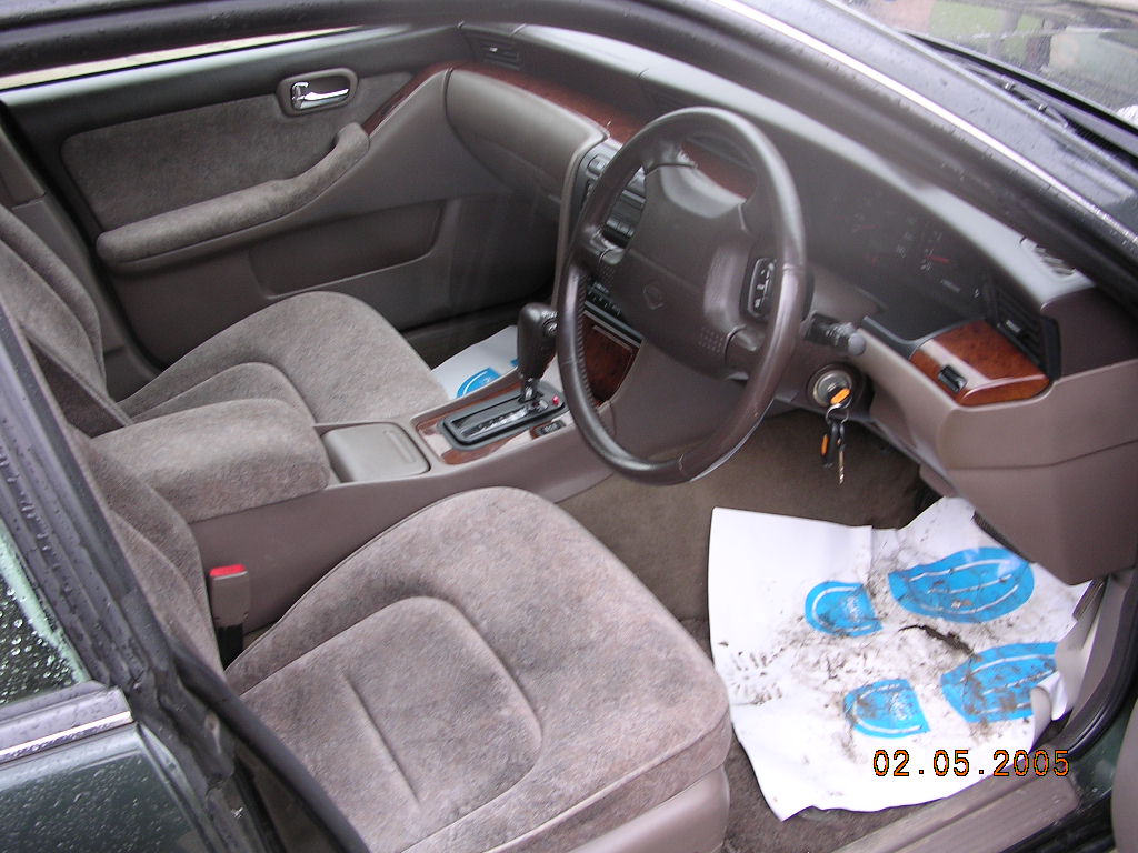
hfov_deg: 49.0
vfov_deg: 37.7
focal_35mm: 38
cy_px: 426
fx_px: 1249
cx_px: 569
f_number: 2.8
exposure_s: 1/55.3
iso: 100
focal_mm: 5.8
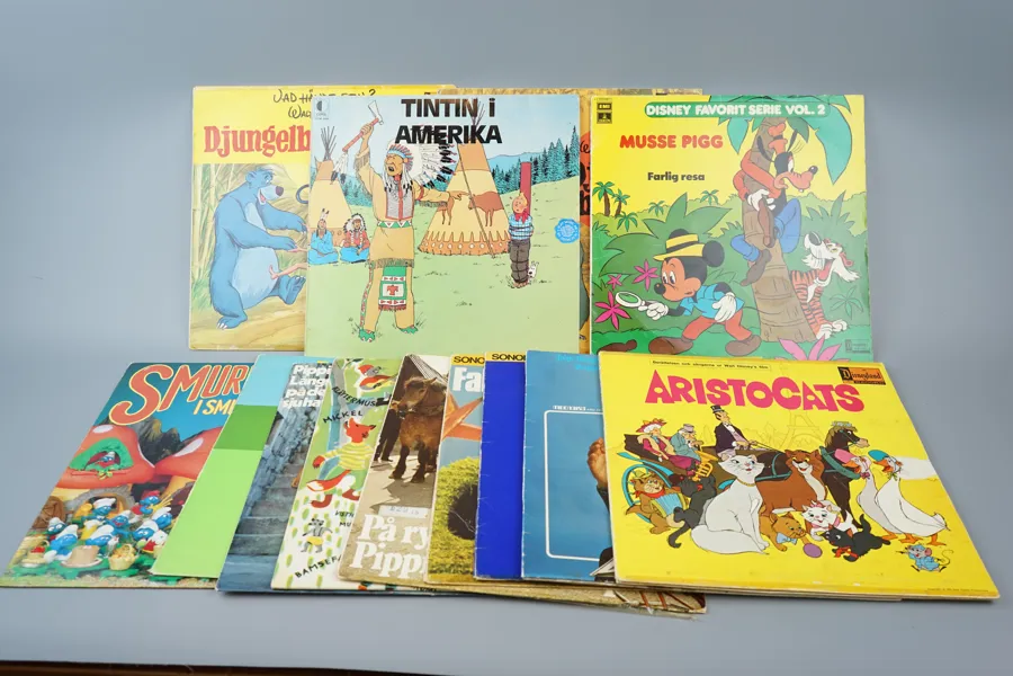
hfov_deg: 61.9
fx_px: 844
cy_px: 338
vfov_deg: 43.6
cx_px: 506
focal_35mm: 30
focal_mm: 30
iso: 100
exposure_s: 1/60
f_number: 4.5
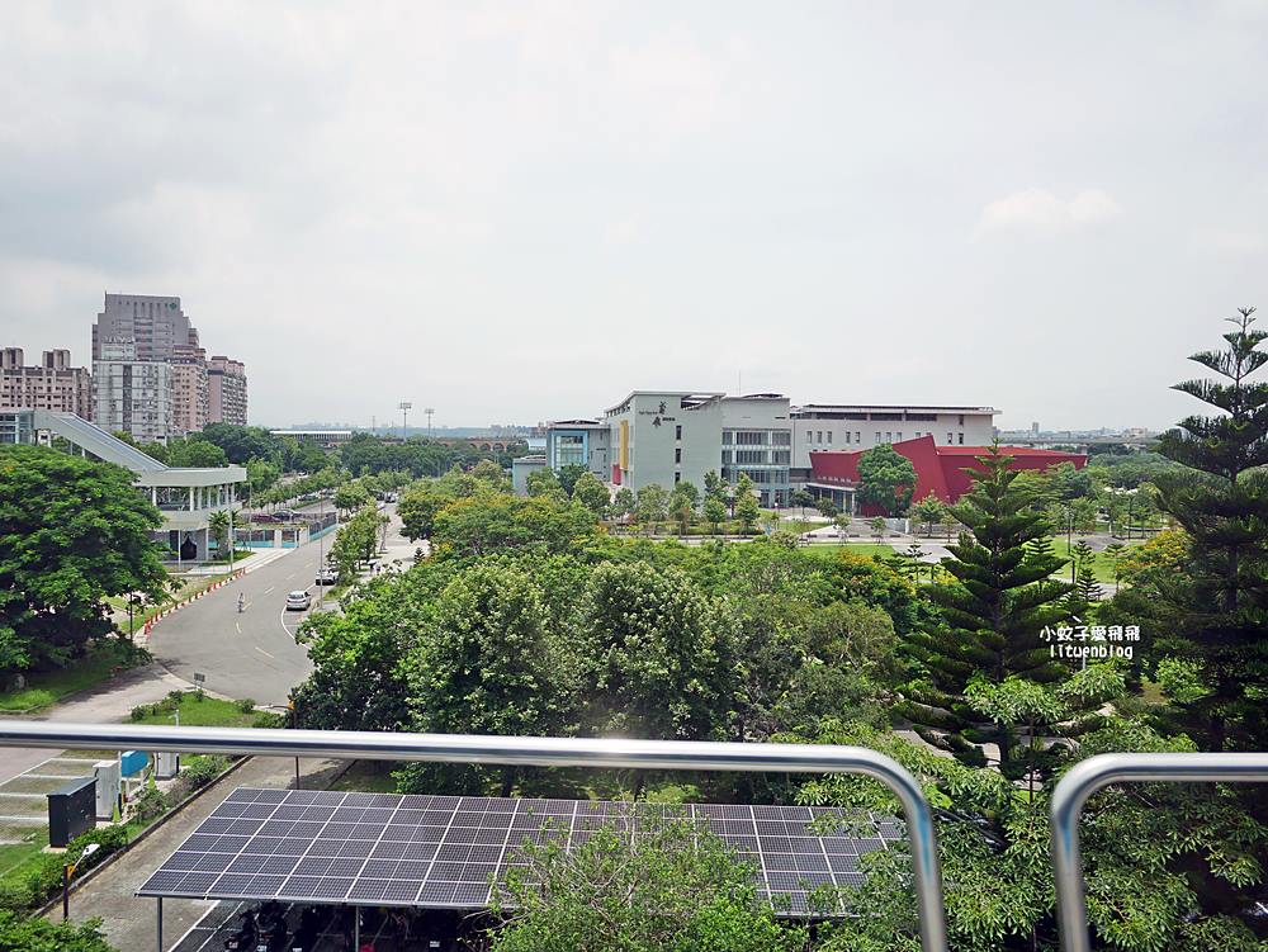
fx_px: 1026
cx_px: 634
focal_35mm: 28
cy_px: 476
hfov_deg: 63.4
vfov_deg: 49.8
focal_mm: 14
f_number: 3.2
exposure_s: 1/800
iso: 200
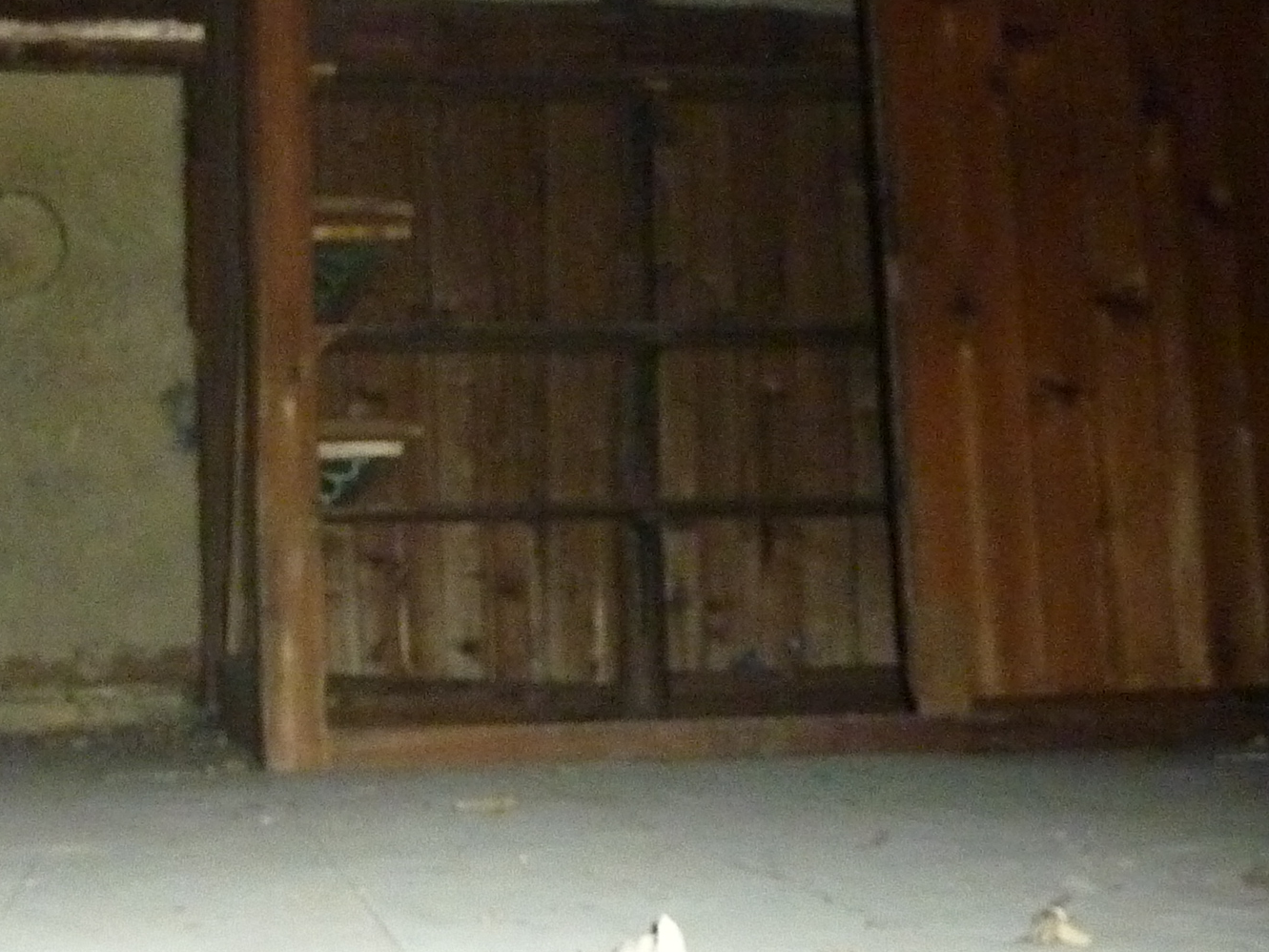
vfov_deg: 24.4
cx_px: 391
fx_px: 2199
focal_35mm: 60
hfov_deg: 31.8
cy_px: 422
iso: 640
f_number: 3.3
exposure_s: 1/30
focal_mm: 4.1
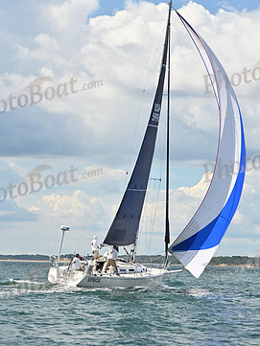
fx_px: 1331
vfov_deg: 14.8
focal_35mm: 133
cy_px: 221
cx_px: 153
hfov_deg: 11.2
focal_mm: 86
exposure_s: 1/2500
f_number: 3.2
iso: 250
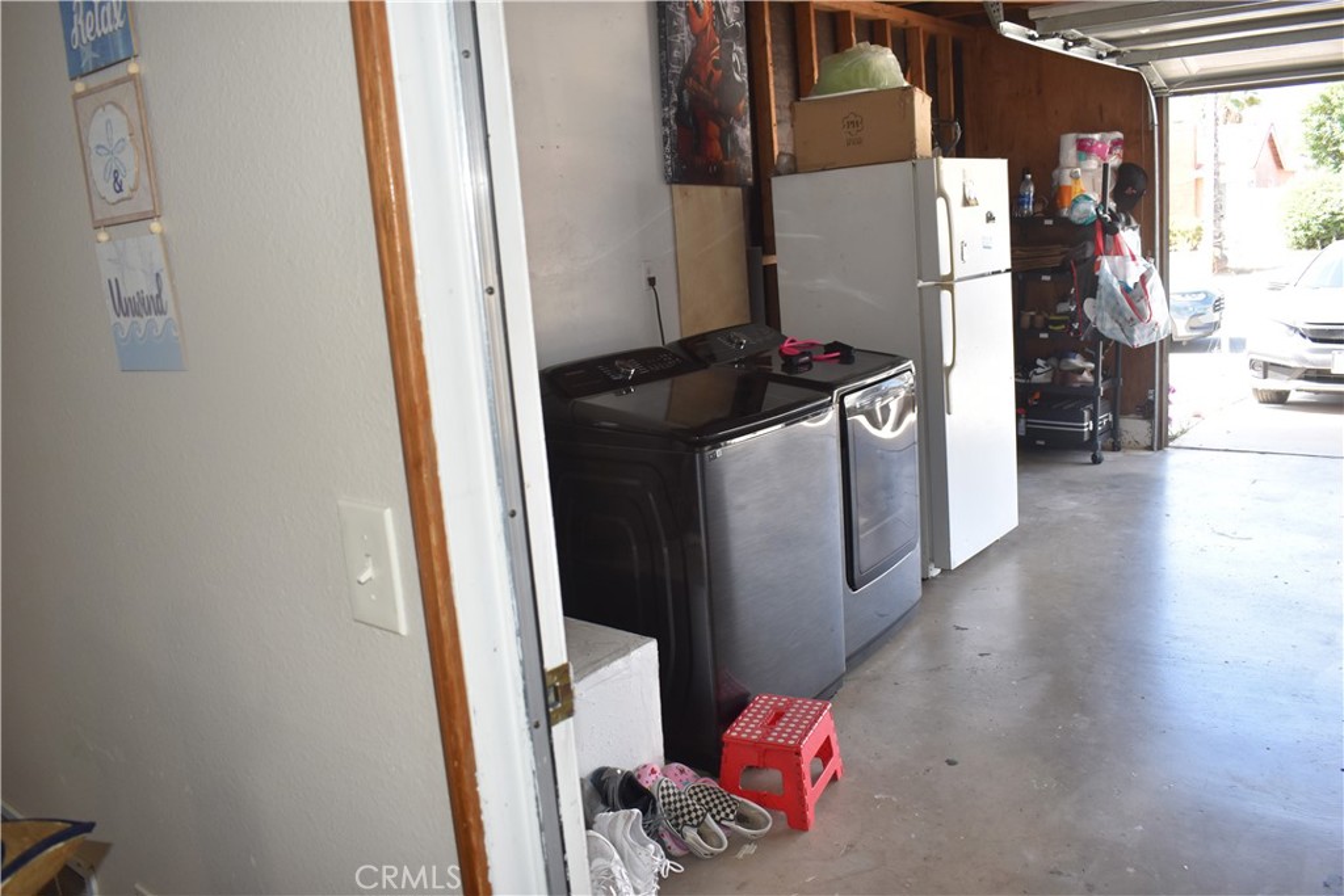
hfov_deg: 67.4
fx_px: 1008
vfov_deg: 47.9
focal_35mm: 27
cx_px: 672
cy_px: 448
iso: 560
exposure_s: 1/125
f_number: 5.6
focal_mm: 18
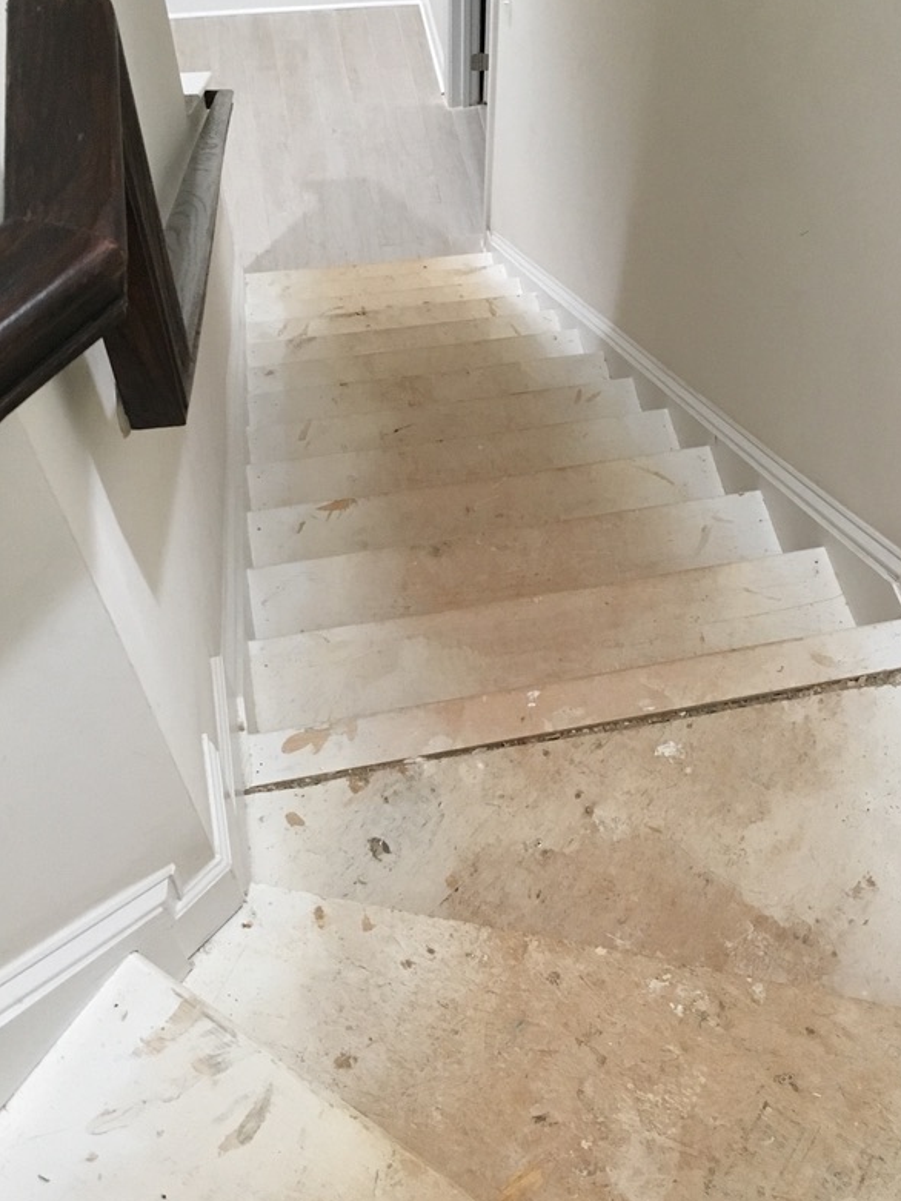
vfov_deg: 48.9
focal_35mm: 38
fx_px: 1318
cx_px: 564
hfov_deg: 37.5
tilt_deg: -58.4
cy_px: 546
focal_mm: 4.15
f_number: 2.2
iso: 160
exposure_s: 1/30
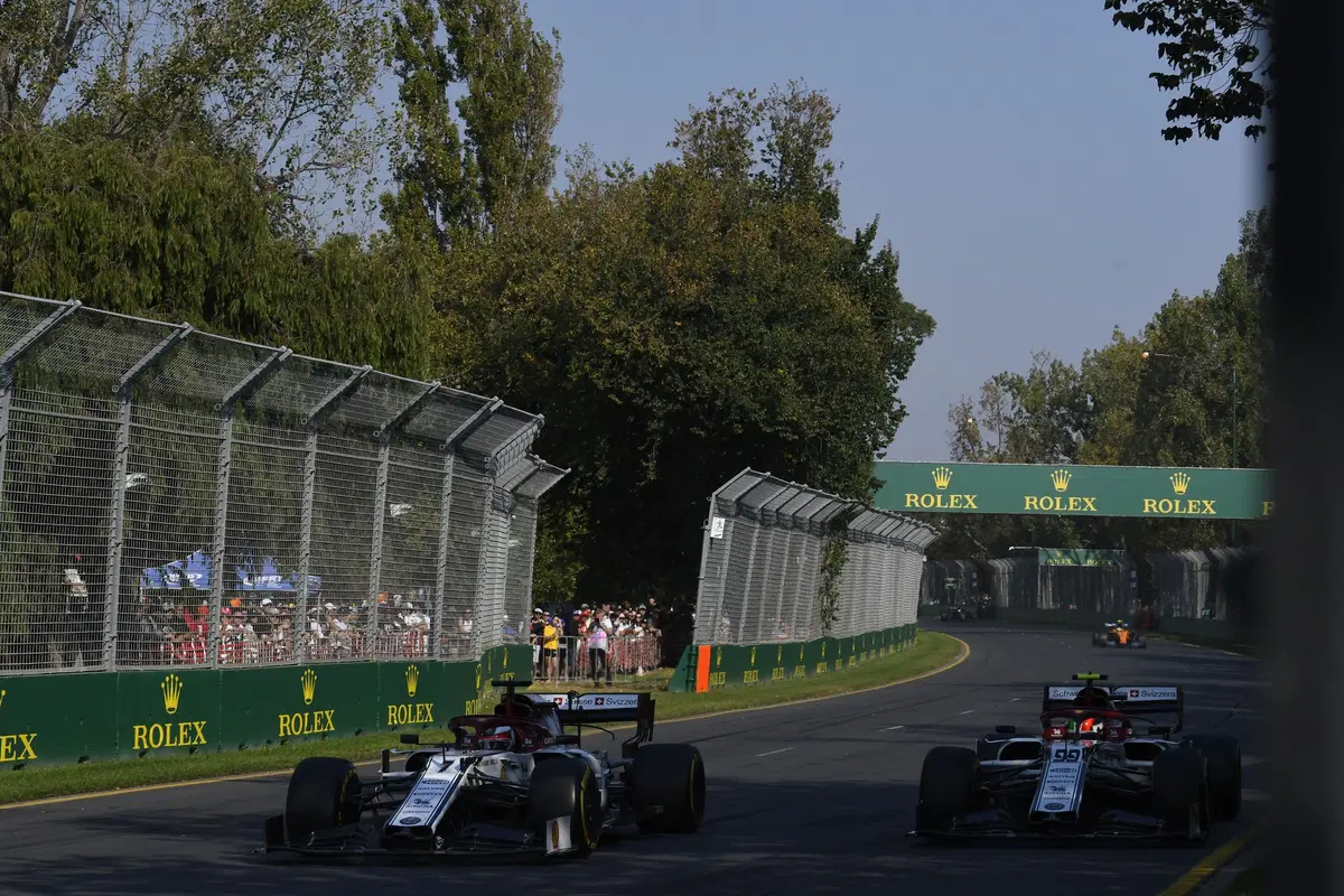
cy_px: 448
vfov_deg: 11.4
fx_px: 4480
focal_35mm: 120
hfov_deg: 17.1
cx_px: 672
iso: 800
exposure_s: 1/1600
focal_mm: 80
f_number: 10
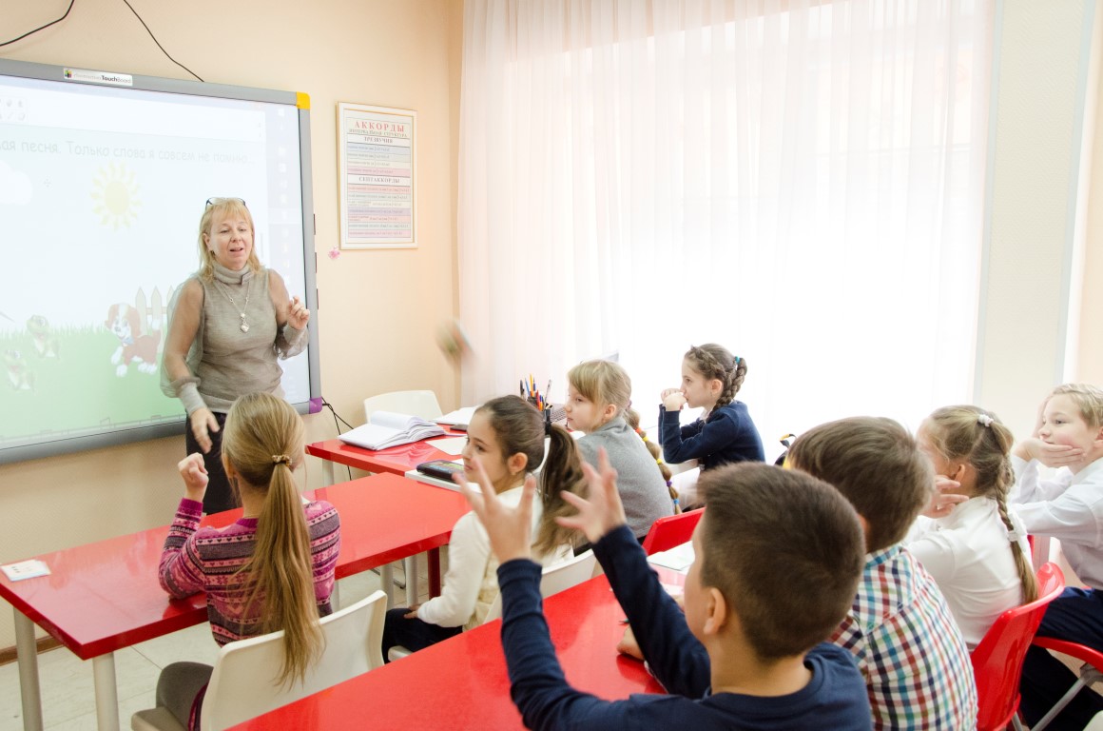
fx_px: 963
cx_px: 552
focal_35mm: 32
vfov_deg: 41.5
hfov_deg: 59.6
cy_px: 366
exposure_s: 1/50
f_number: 6.3
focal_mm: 21
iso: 1600
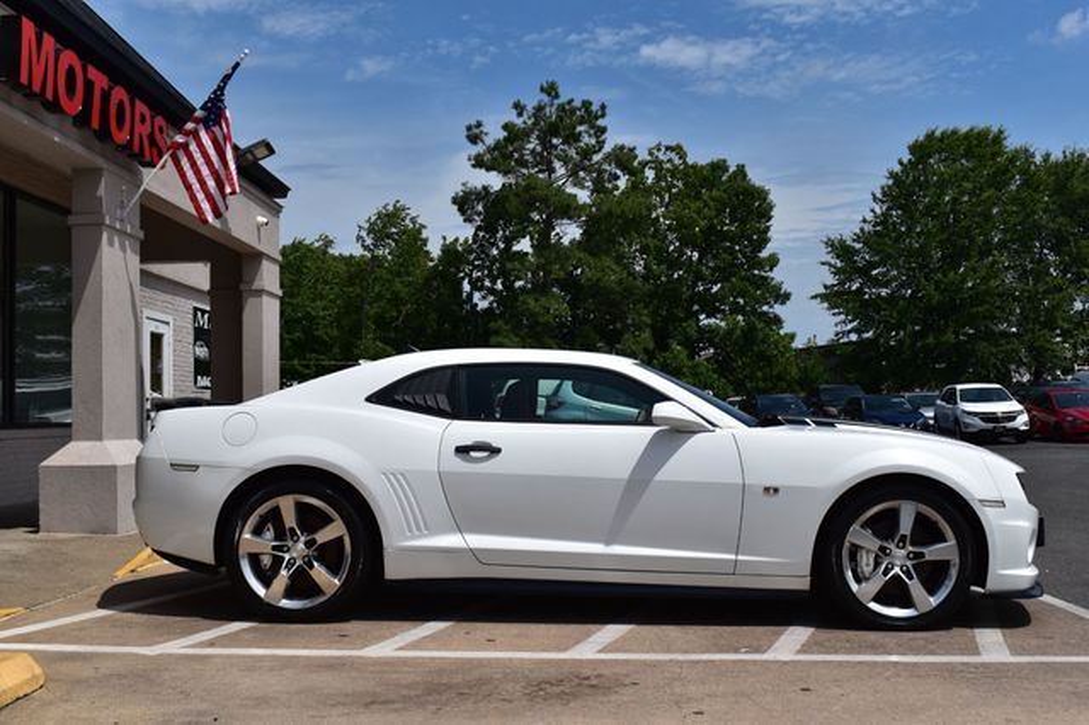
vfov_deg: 34.2
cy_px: 362
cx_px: 544
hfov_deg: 49.6
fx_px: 1179
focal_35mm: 39
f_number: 11
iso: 200
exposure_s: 1/640
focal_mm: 26
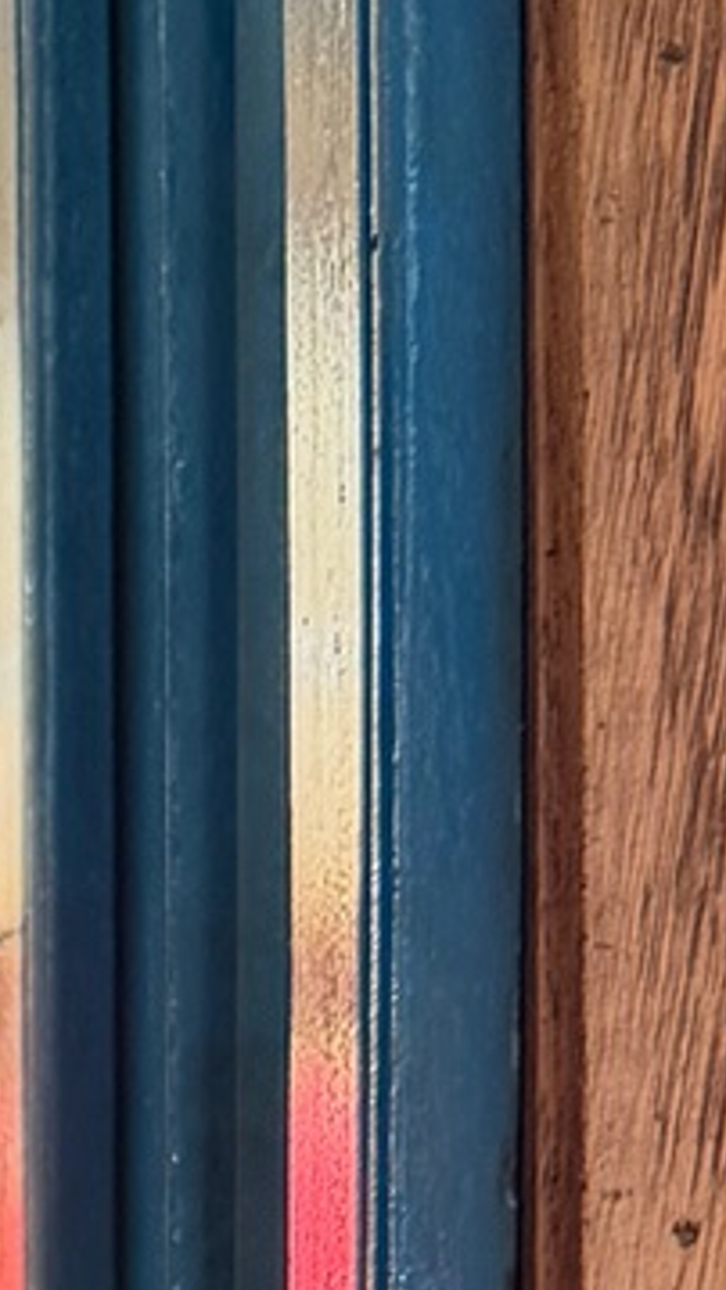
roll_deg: +1.0
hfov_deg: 7.6
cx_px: -974
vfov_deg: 13.0
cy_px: 2350
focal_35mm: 149
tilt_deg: -1.5
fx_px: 5098
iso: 320
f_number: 1.78
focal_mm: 6.76
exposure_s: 1/60
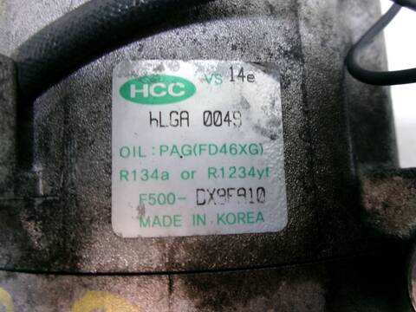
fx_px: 336
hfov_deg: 63.4
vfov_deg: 49.7
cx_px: 208
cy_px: 156
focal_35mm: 28
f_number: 3.9
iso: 400
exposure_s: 1/25
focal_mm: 5.1
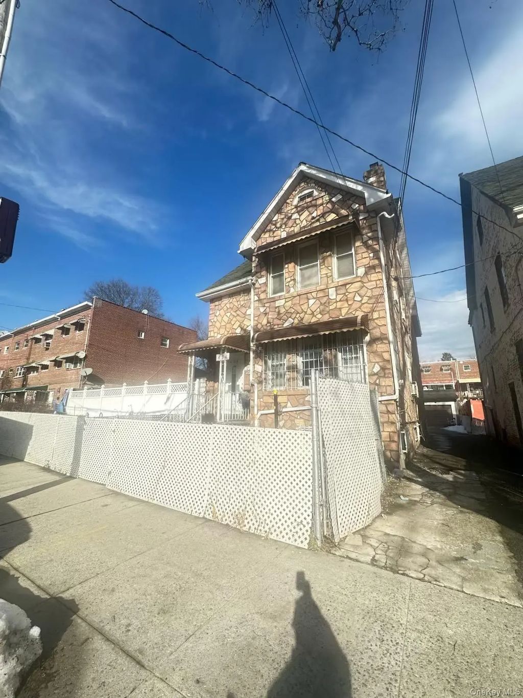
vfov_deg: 102.1
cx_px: 262
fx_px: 282
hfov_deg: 85.7
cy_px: 349
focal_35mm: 14
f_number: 2.2
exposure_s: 1/940
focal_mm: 2.22
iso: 40
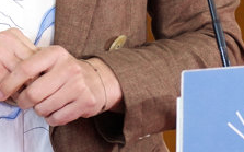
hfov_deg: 4.5
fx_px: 3070
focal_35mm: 462
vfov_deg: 2.8
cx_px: 53
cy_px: -155
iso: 2000
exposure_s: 1/250
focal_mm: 103
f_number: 4.5
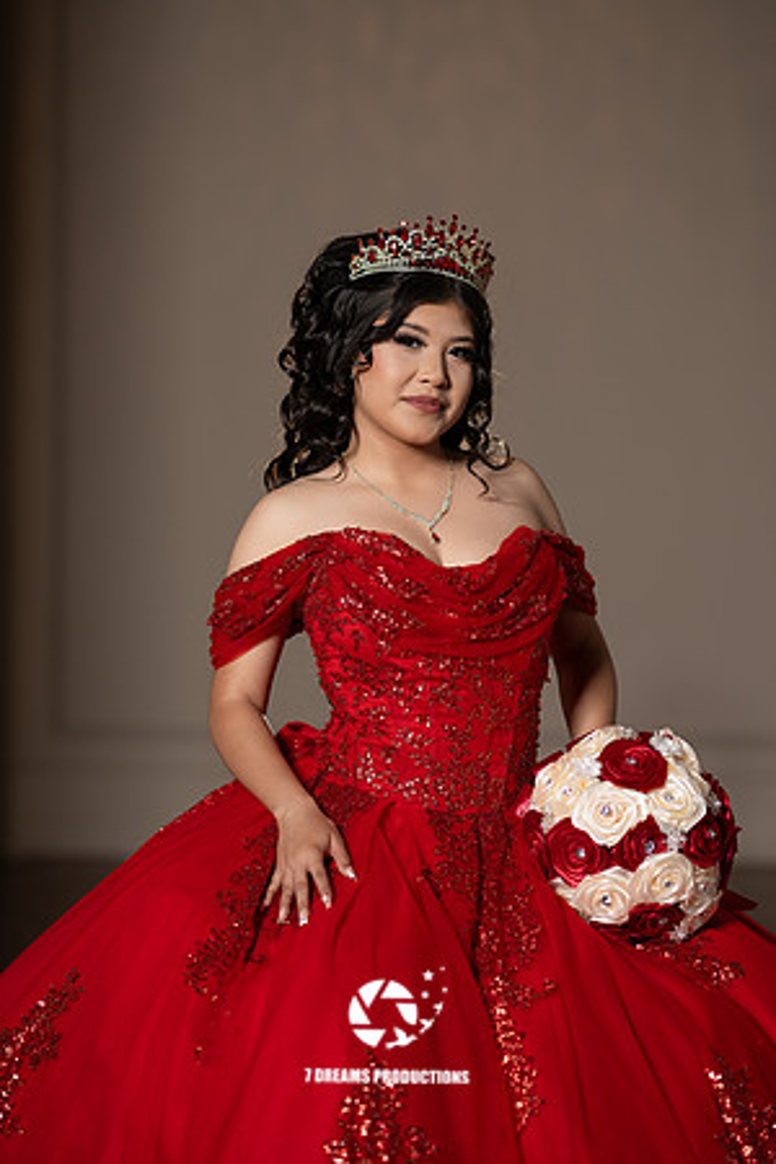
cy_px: 582
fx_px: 2748
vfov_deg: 23.9
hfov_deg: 16.1
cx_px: 388
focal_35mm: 85
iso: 125
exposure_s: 1/160
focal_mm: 85
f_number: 2
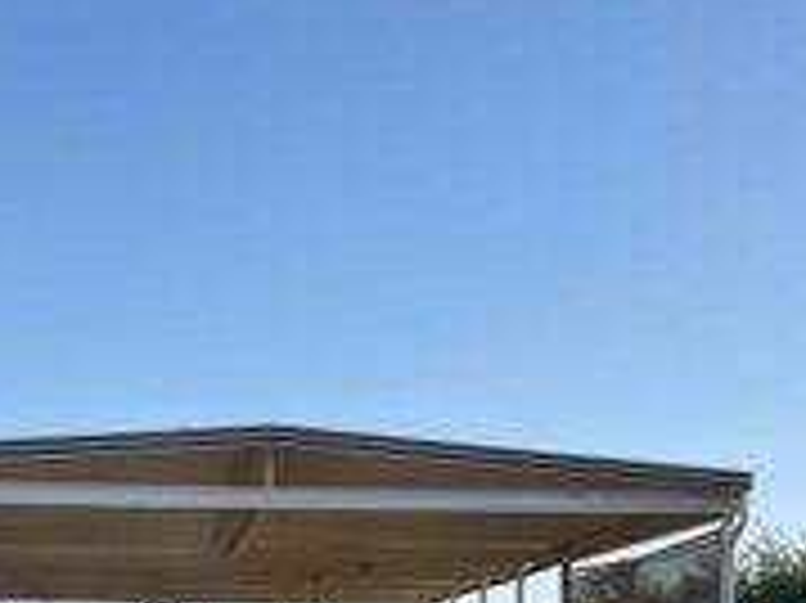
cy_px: 718
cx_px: 315
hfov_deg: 24.1
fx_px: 1885
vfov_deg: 17.4
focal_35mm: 81
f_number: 1.8
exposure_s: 1/2141
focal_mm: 3
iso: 16
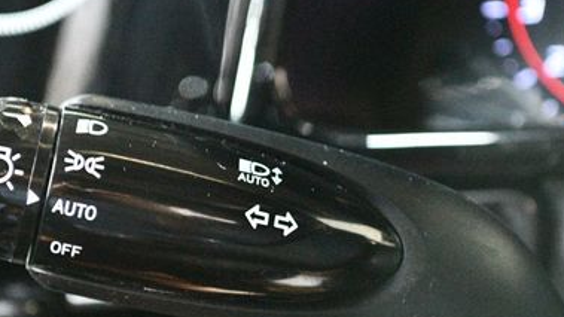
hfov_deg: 14.8
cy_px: 204
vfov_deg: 8.4
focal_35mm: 145
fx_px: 2168
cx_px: 299
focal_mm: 55
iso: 12800
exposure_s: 1/15
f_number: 5.6
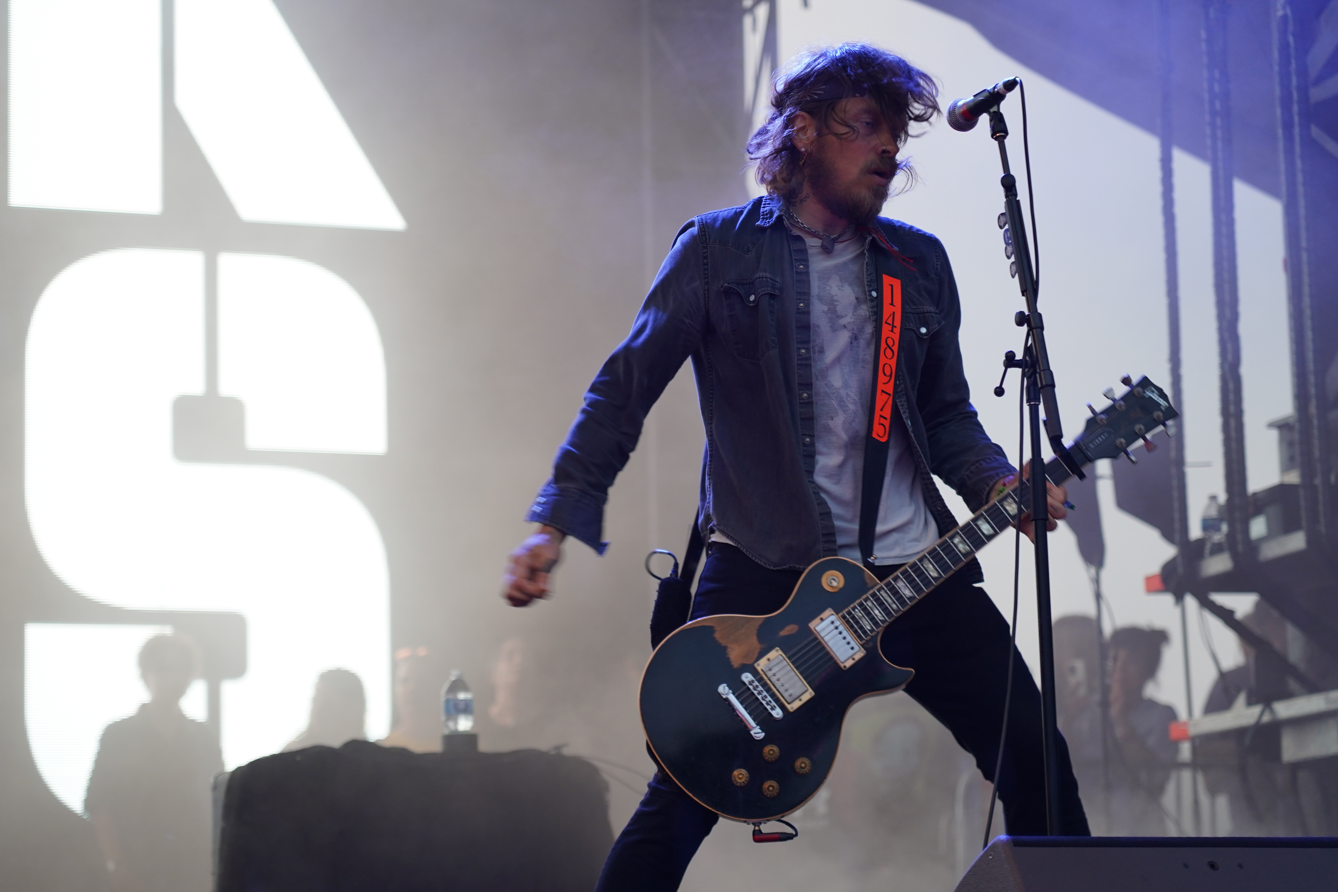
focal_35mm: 105
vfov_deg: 13.0
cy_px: 446
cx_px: 669
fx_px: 3902
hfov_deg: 19.5
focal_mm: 105
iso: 800
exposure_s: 1/125
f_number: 4
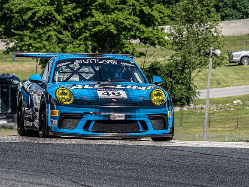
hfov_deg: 2.7
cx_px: 118
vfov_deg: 2.0
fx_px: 5284
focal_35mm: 735
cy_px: 114
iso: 400
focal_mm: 300
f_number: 13
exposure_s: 1/500
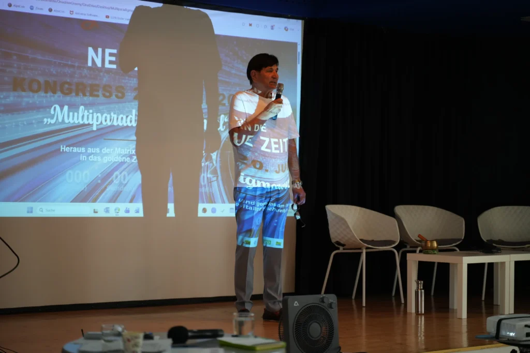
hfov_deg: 27.0
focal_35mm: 75
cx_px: 265
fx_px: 1104
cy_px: 176
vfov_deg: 18.2
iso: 1000
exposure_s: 1/200
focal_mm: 75
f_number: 2.8
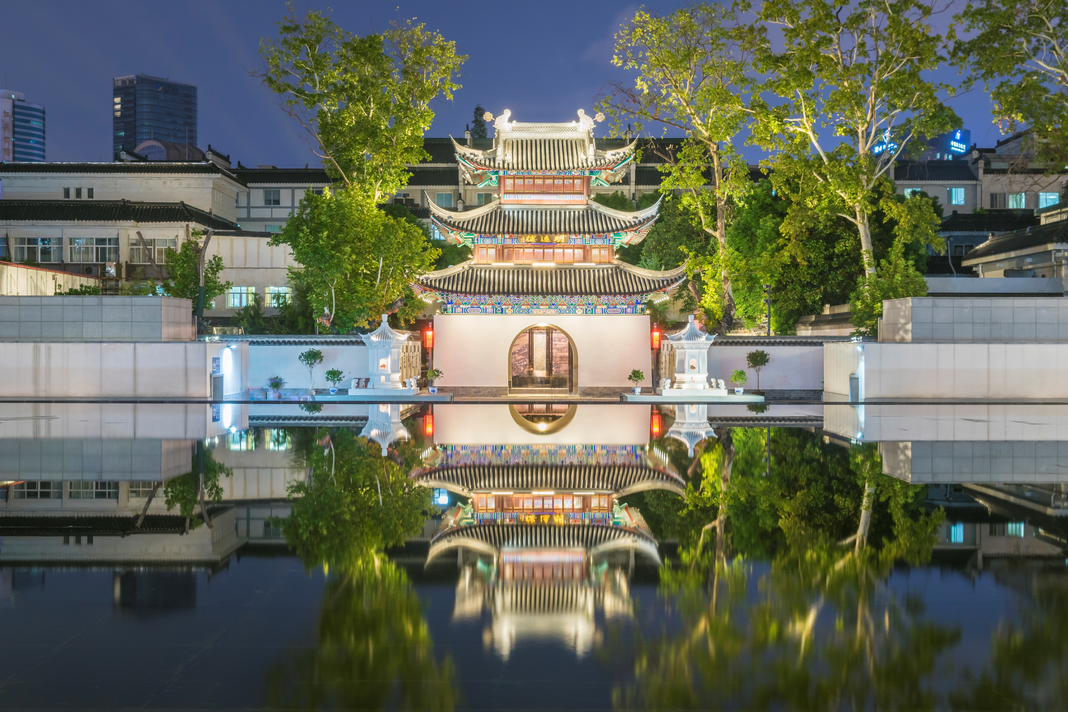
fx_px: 1379
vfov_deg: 28.9
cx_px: 534
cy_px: 356
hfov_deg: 42.3
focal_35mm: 46
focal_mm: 31
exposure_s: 8
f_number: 11
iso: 100
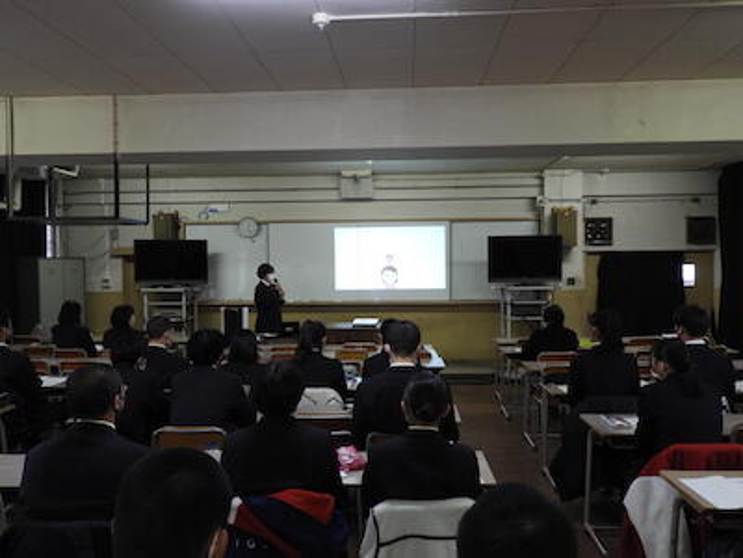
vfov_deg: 49.7
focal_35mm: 28
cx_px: 372
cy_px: 279
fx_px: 601
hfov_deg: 63.4
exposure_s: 1/30
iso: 160
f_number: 3.5
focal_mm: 5
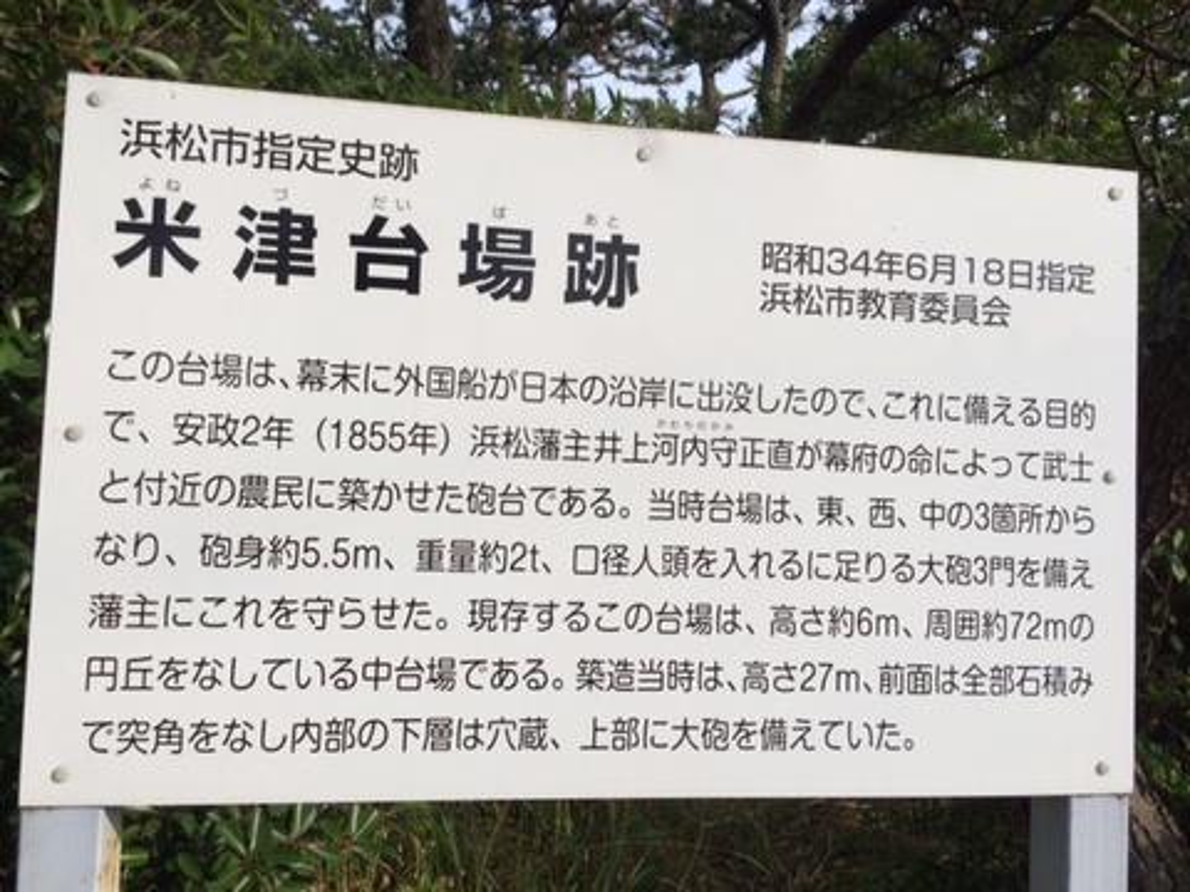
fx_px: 1031
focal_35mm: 30
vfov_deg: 46.8
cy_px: 446
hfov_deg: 60.0
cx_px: 595
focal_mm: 4.12
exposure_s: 1/1866
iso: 32
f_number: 2.2
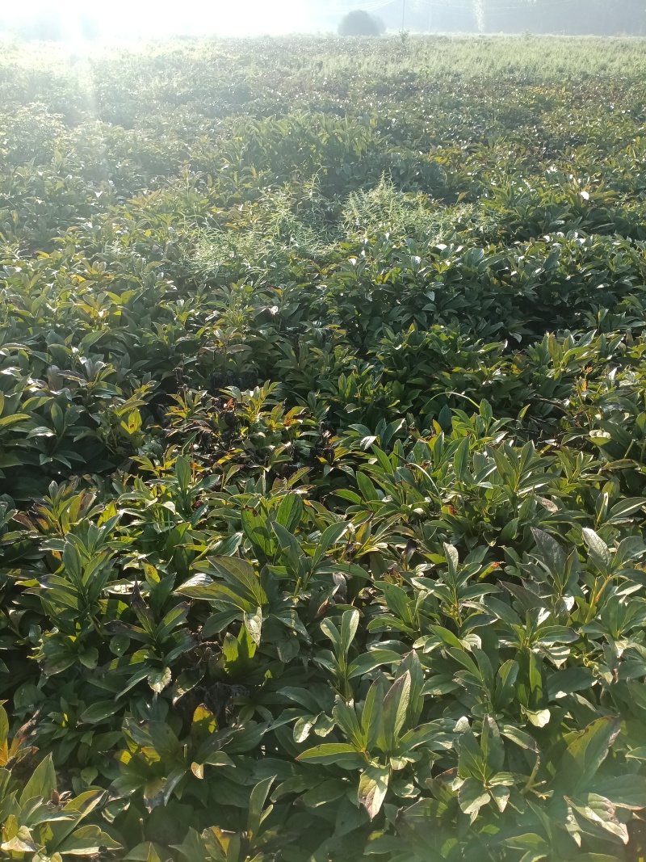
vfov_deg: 67.3
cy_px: 431
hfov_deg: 53.1
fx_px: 647
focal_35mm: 26
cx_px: 323
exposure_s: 1/318
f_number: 1.8
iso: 101
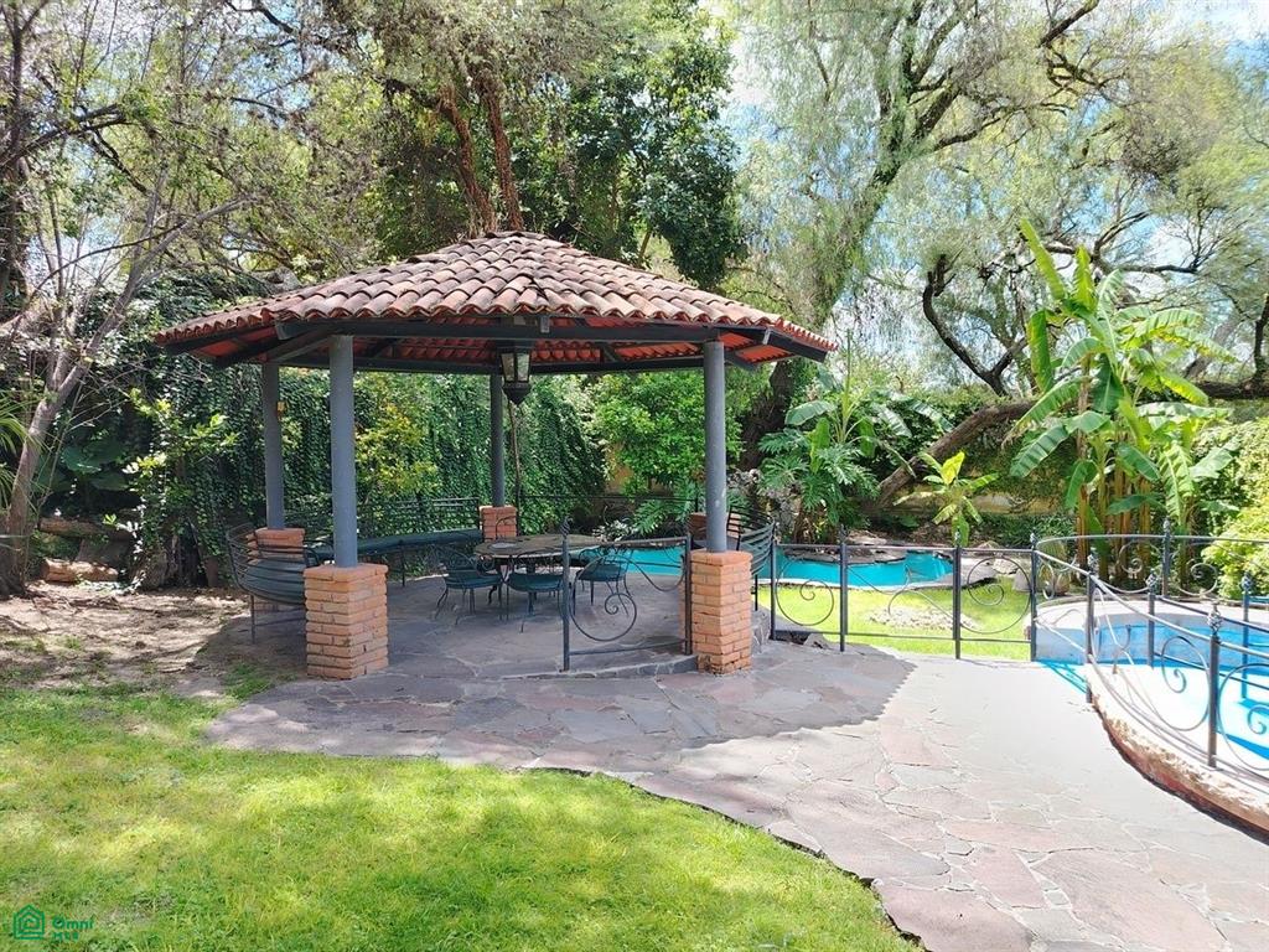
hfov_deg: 71.6
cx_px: 634
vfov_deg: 56.8
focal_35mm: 24
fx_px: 880
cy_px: 476
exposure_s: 1/148
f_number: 1.75
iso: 100
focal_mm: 5.25
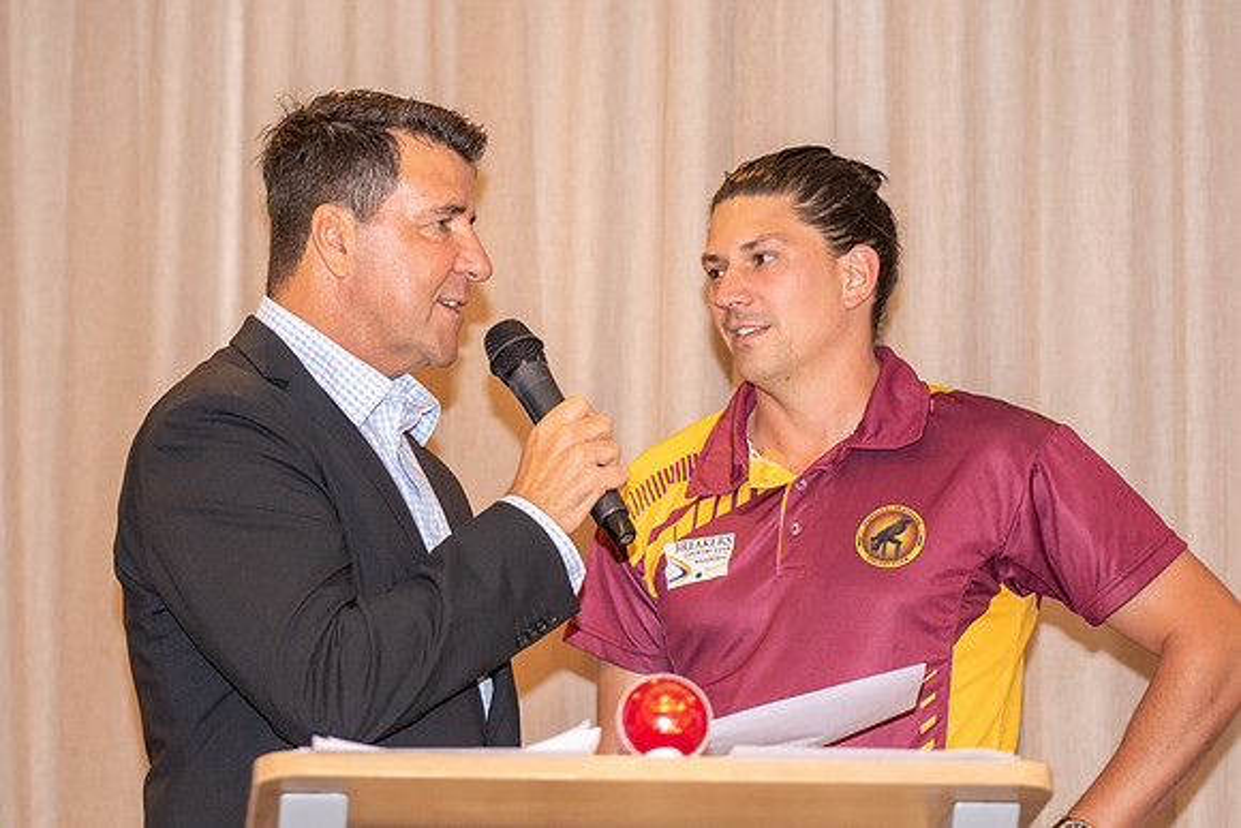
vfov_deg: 11.5
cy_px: 356
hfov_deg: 17.1
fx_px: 4128
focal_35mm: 120
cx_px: 533
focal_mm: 70
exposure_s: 1/60
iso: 1000
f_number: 2.8
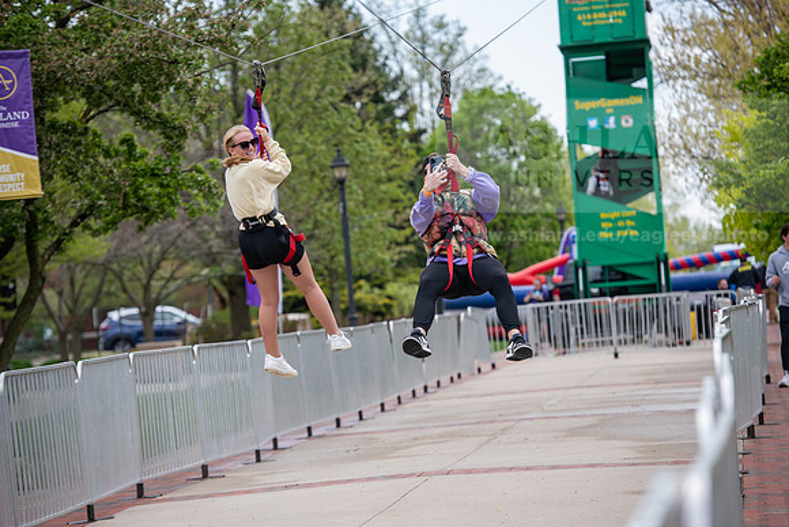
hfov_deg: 14.2
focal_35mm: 145
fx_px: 3179
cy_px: 264
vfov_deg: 9.5
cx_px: 394
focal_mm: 145
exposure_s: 1/640
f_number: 4
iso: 160
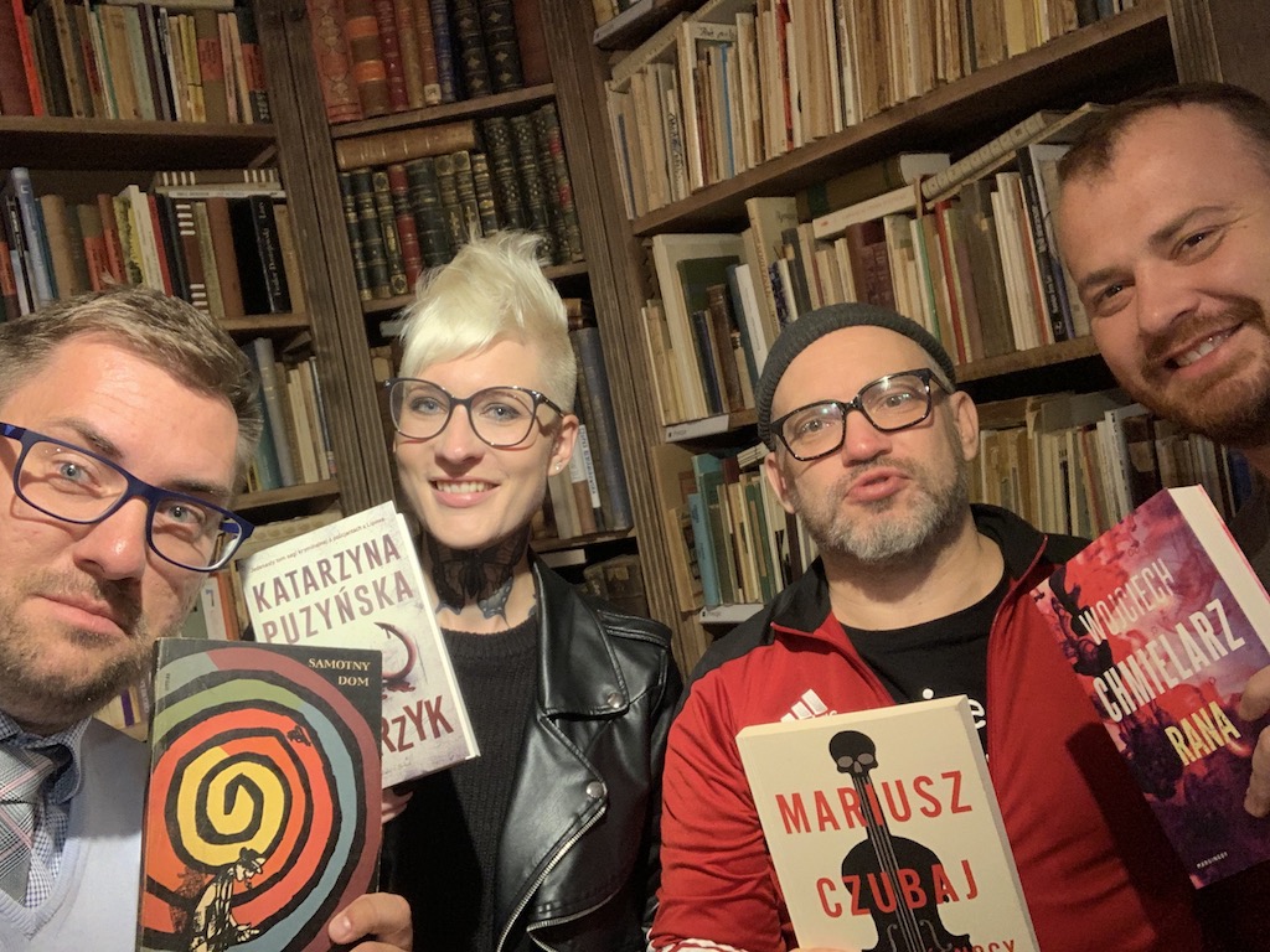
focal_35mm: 32
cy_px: 476
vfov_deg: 44.2
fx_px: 1174
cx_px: 635
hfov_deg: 56.8
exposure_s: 1/50
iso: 160
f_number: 2.2
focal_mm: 2.87
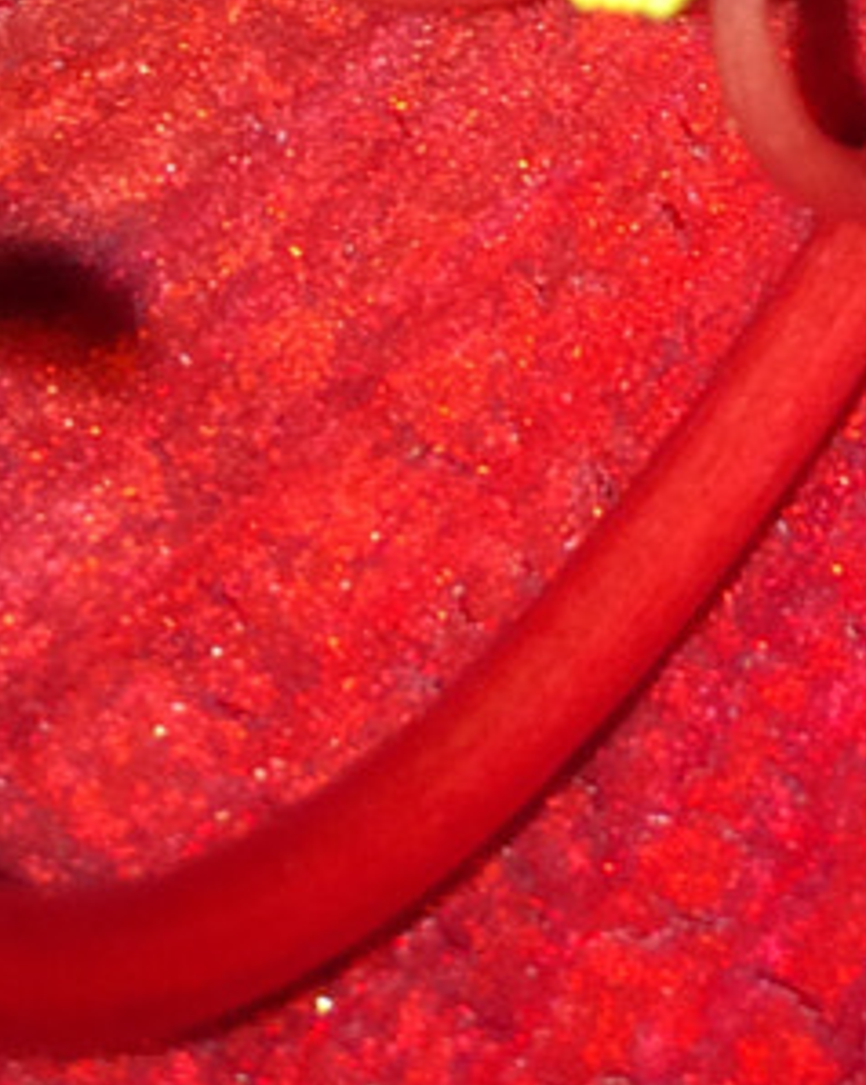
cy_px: -1351
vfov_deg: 11.1
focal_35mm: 152
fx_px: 4875
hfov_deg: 10.0
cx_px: 1126
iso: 32
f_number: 2.2
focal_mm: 4.2
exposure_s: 1/79
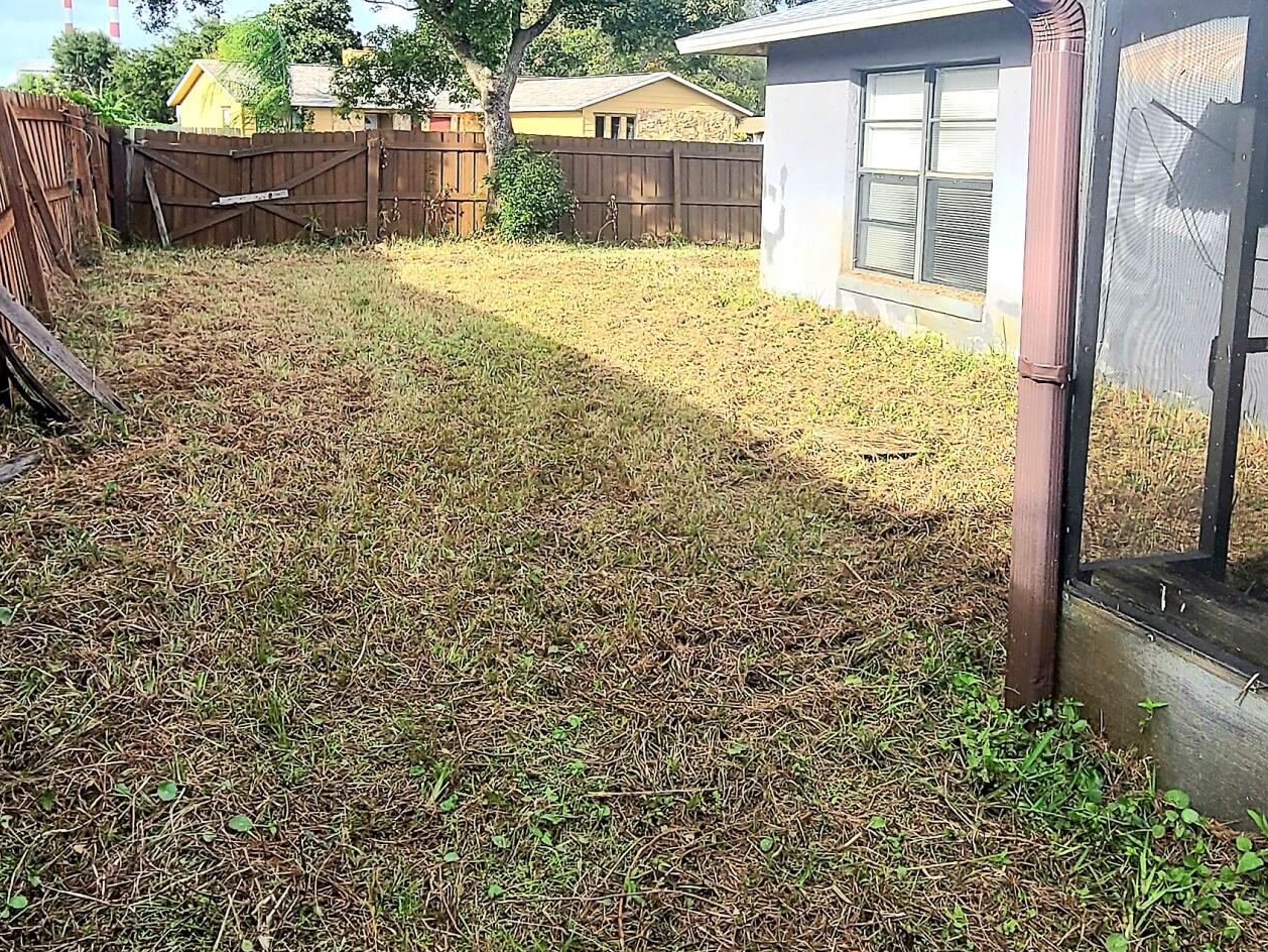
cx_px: 615
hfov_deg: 58.3
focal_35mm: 31
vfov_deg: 44.9
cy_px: 334
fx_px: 1136
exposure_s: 1/714
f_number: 2.2
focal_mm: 2.2
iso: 50
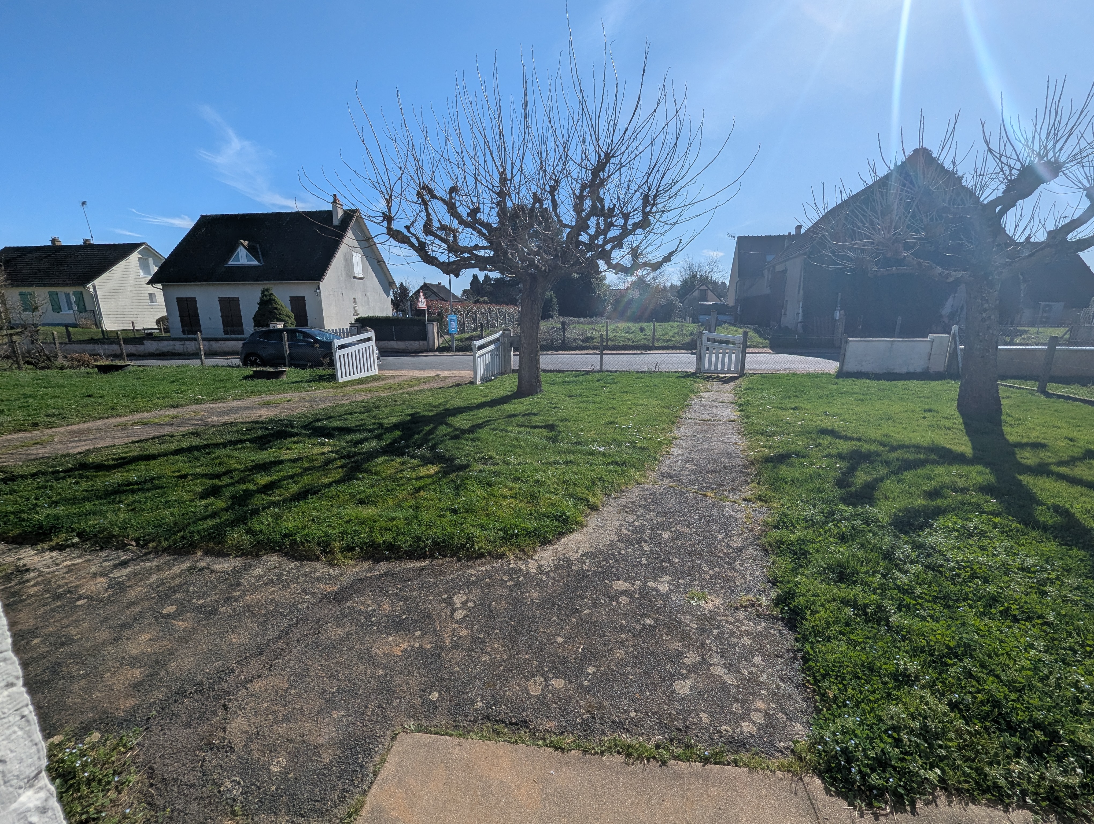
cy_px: 412
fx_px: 411
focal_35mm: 13
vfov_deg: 90.1
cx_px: 547
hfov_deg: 106.1
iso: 45
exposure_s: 1/2660
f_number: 2.2
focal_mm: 1.95
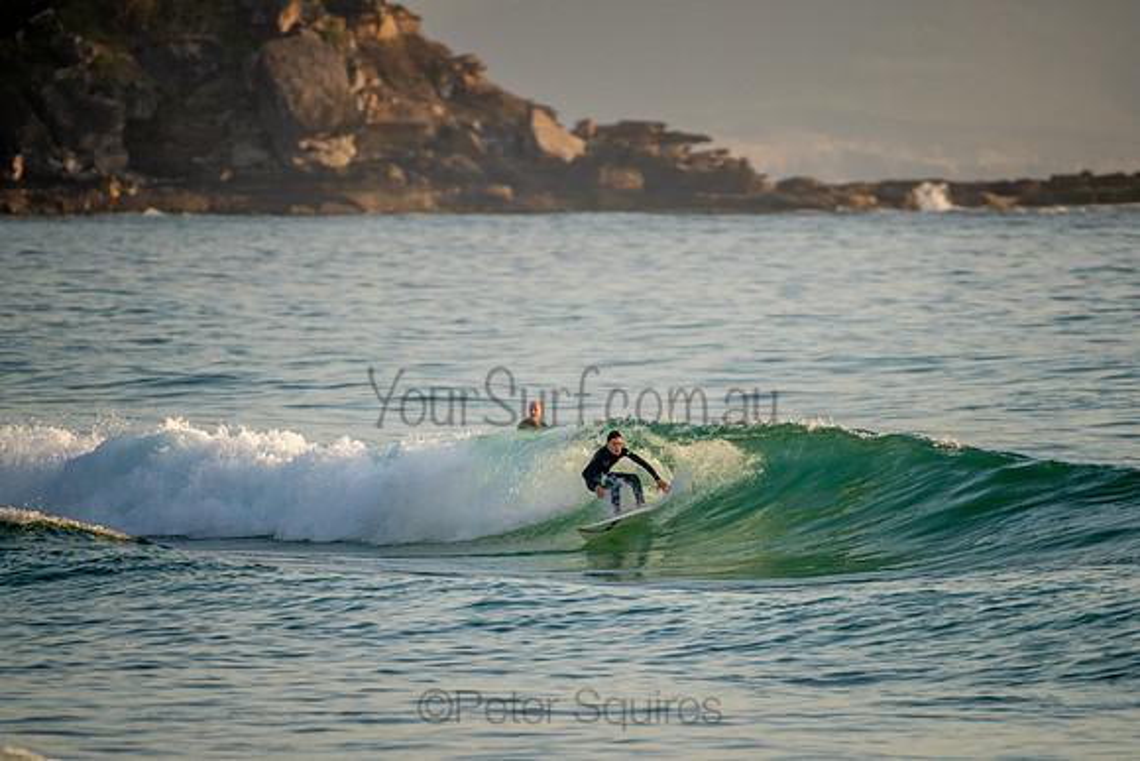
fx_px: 20184
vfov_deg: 2.2
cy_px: 482
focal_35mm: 637
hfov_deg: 3.2
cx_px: 652
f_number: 5.6
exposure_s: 1/500
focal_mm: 500
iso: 450
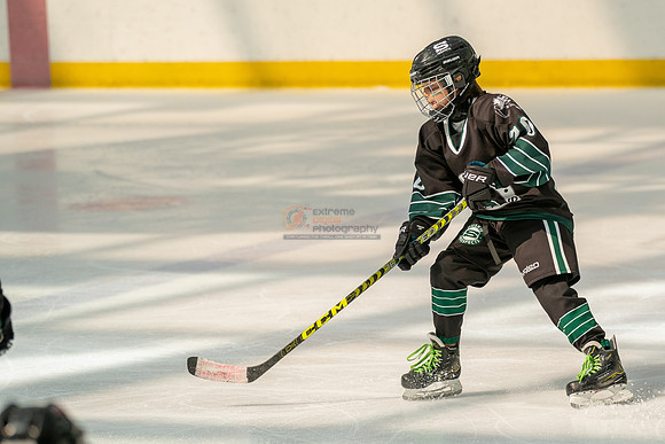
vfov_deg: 5.3
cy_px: 222
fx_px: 4752
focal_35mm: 257
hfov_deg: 8.0
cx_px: 460
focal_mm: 186
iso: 1600
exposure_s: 1/4000
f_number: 3.5
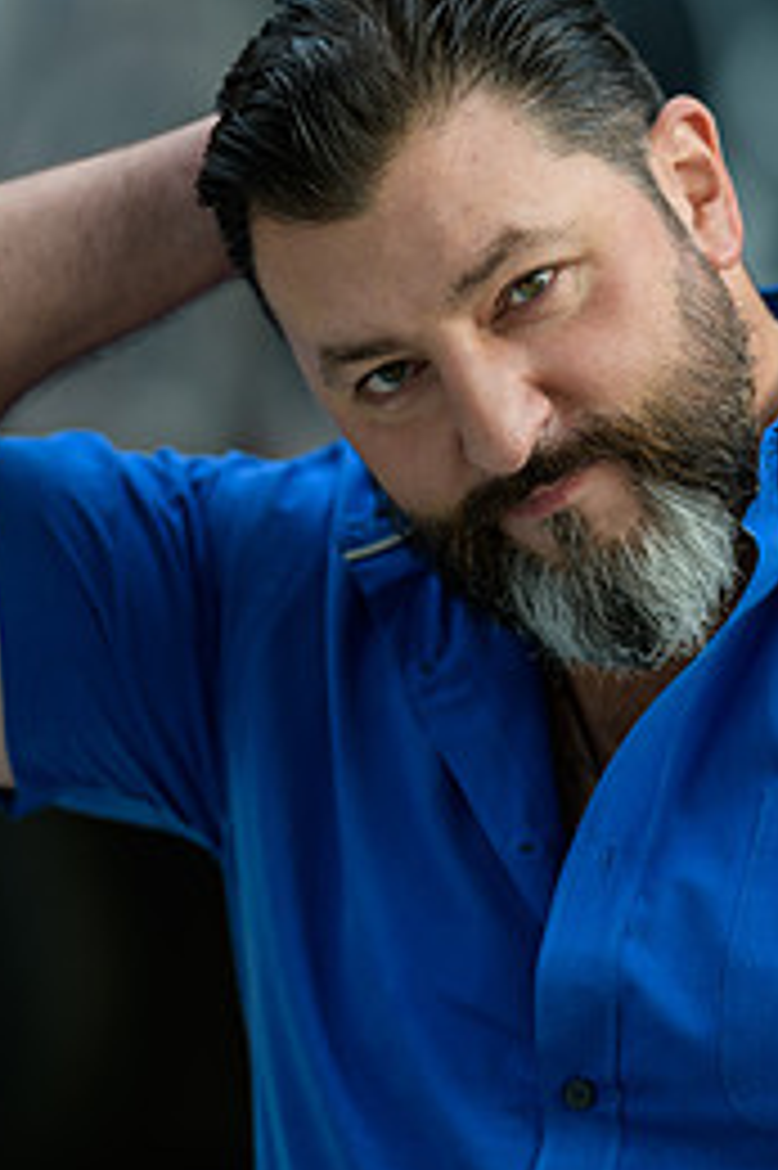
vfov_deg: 8.8
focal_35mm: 234
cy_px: 396
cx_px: 535
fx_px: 7595
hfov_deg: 5.9
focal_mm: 135
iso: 200
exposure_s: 1/250
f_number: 2
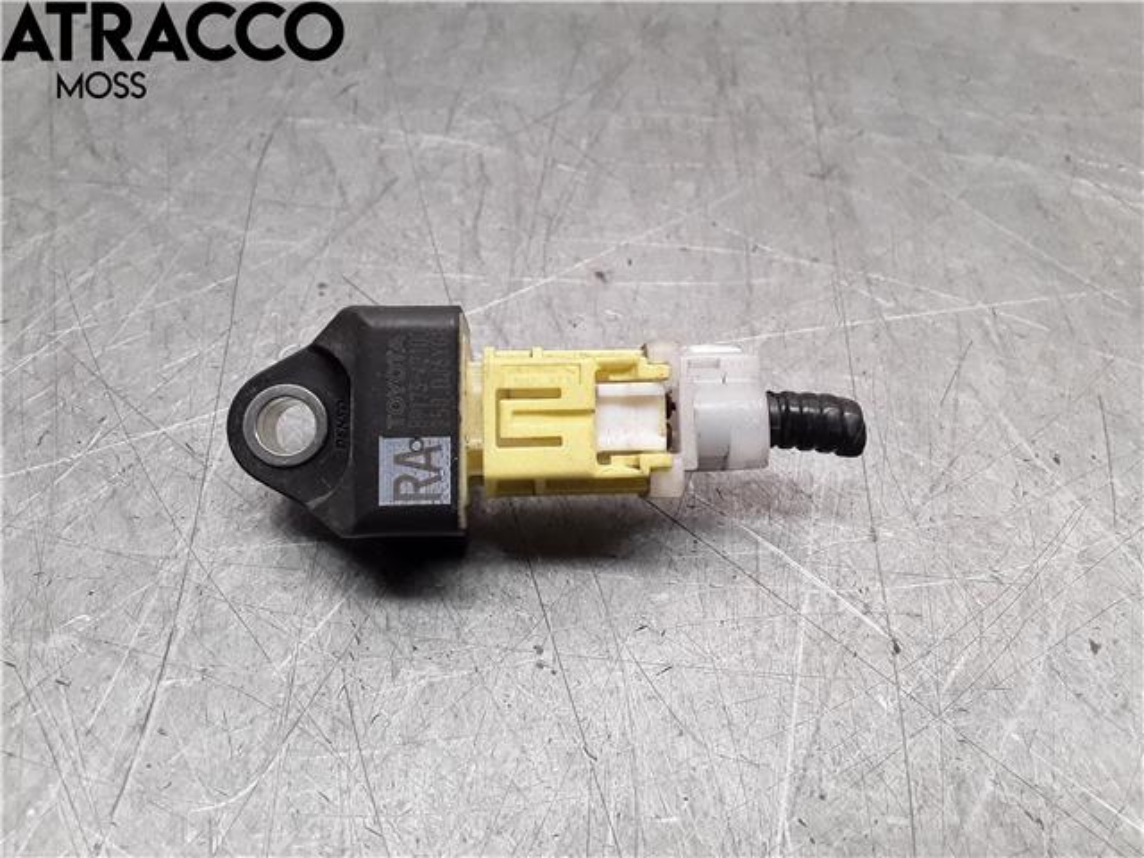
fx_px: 925
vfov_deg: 49.7
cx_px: 572
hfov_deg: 63.4
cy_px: 429
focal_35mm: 28
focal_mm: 2.91
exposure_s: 1/100
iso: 80
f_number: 1.9
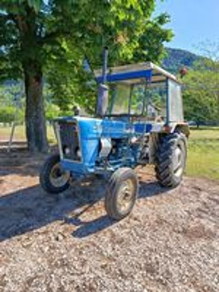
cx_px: 110
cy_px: 146
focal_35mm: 24
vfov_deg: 71.6
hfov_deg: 56.8
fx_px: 202
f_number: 1.7
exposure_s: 1/241
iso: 50
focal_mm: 5.24
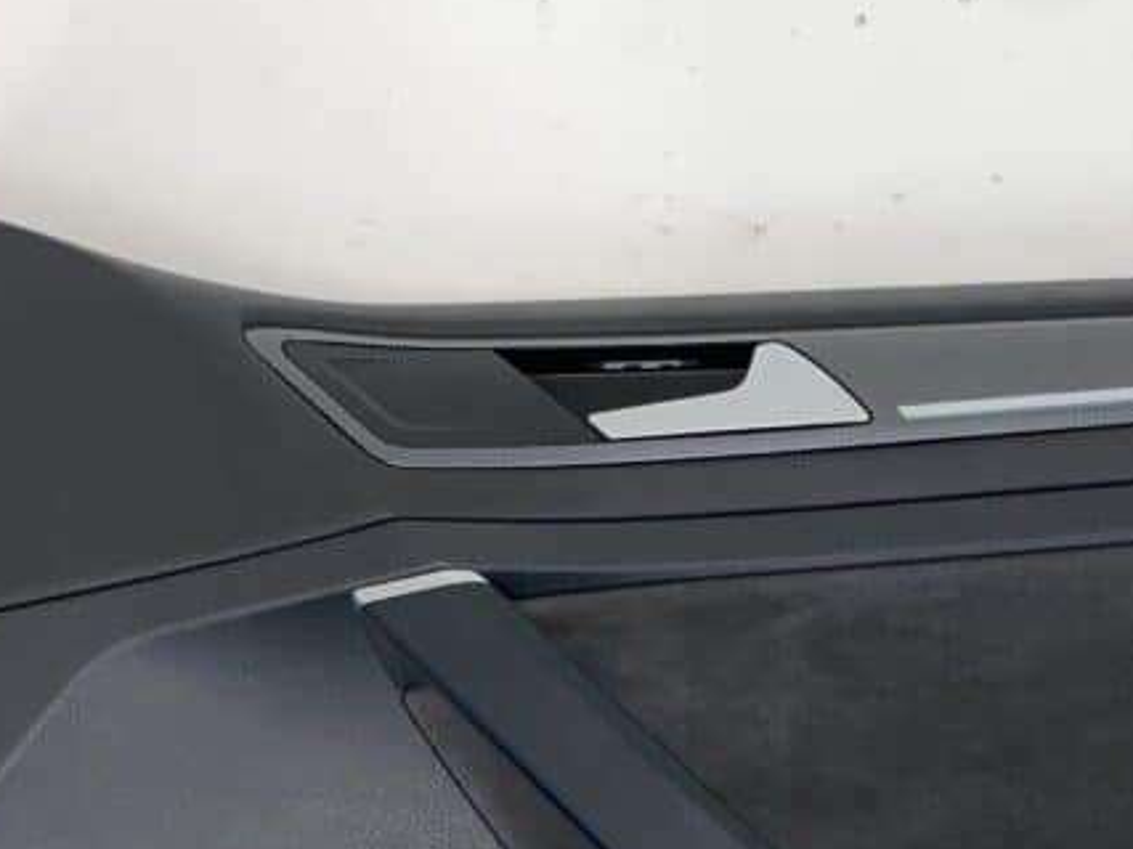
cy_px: 991
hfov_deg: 28.7
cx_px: 785
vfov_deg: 20.6
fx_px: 2192
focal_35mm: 67
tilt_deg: -88.0
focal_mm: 4.25
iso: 64
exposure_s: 1/100
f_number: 1.8
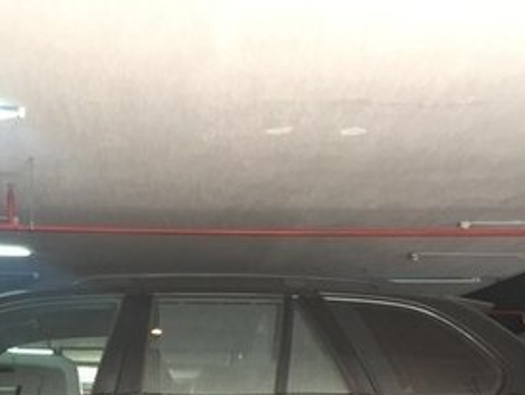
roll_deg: -1.1
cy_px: 465
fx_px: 1062
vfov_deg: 19.8
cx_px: 75
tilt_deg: -2.4
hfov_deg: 27.0
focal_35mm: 70
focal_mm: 4.15
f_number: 2.2
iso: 80
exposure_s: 1/33
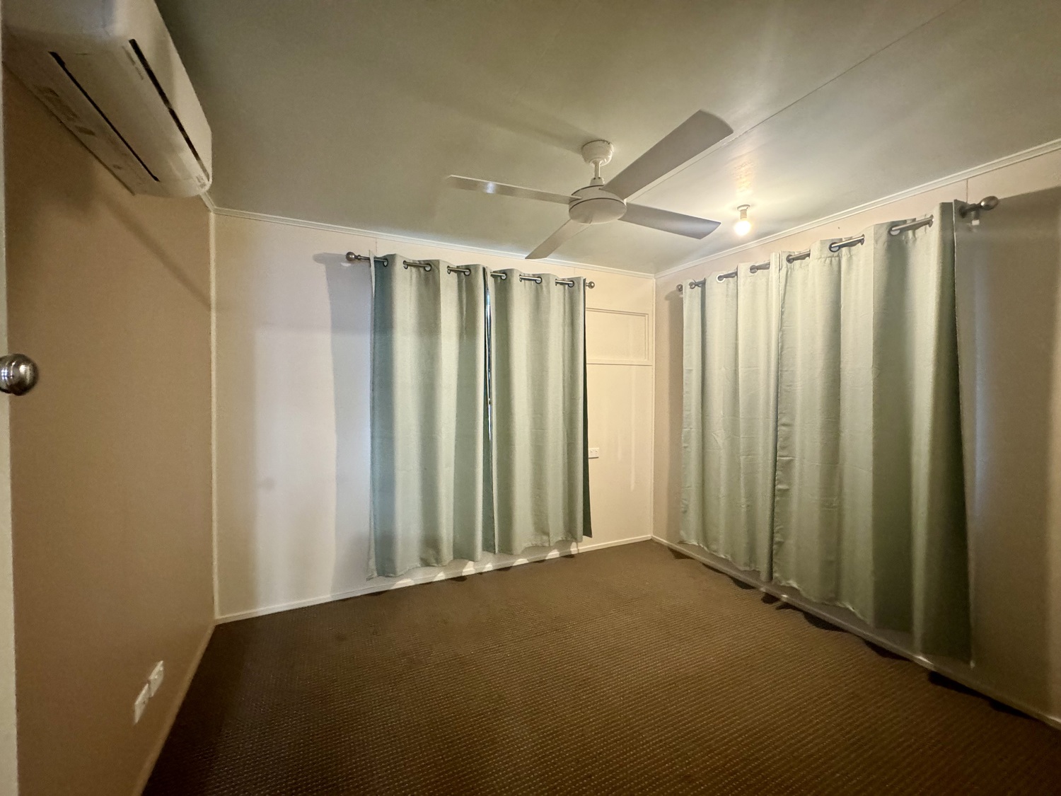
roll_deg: +0.0
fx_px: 429
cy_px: 398
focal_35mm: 14
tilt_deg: -2.4
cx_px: 530
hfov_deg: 102.1
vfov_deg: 85.7
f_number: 2.2
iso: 800
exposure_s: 1/50
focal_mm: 2.22
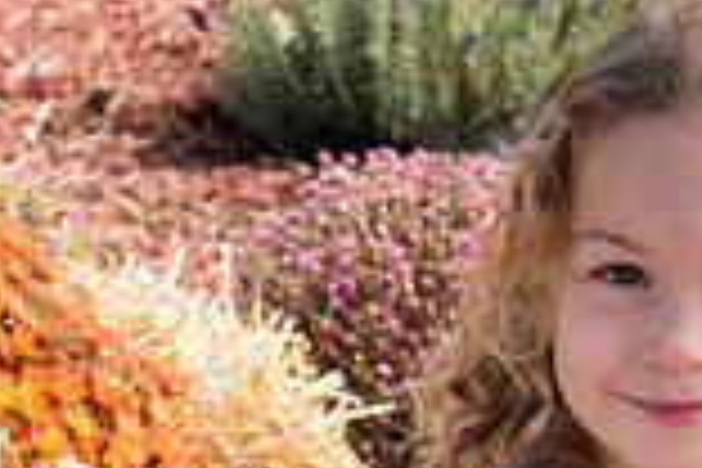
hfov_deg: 11.5
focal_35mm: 179
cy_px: 794
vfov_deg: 7.5
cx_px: 184
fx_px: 3490
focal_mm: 48
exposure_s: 1/500
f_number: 8
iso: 400
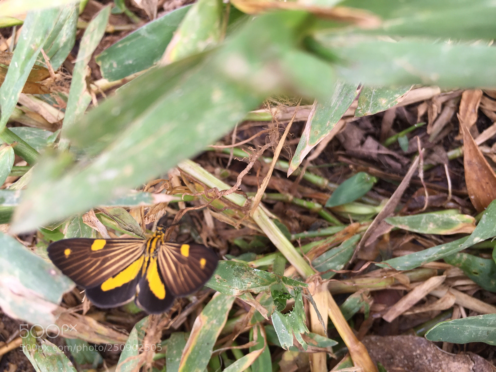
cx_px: 248
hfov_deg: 61.7
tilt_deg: -75.3
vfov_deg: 48.2
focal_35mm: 29
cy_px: 186
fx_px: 416
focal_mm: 4.15
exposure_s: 1/186
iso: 32
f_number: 2.2
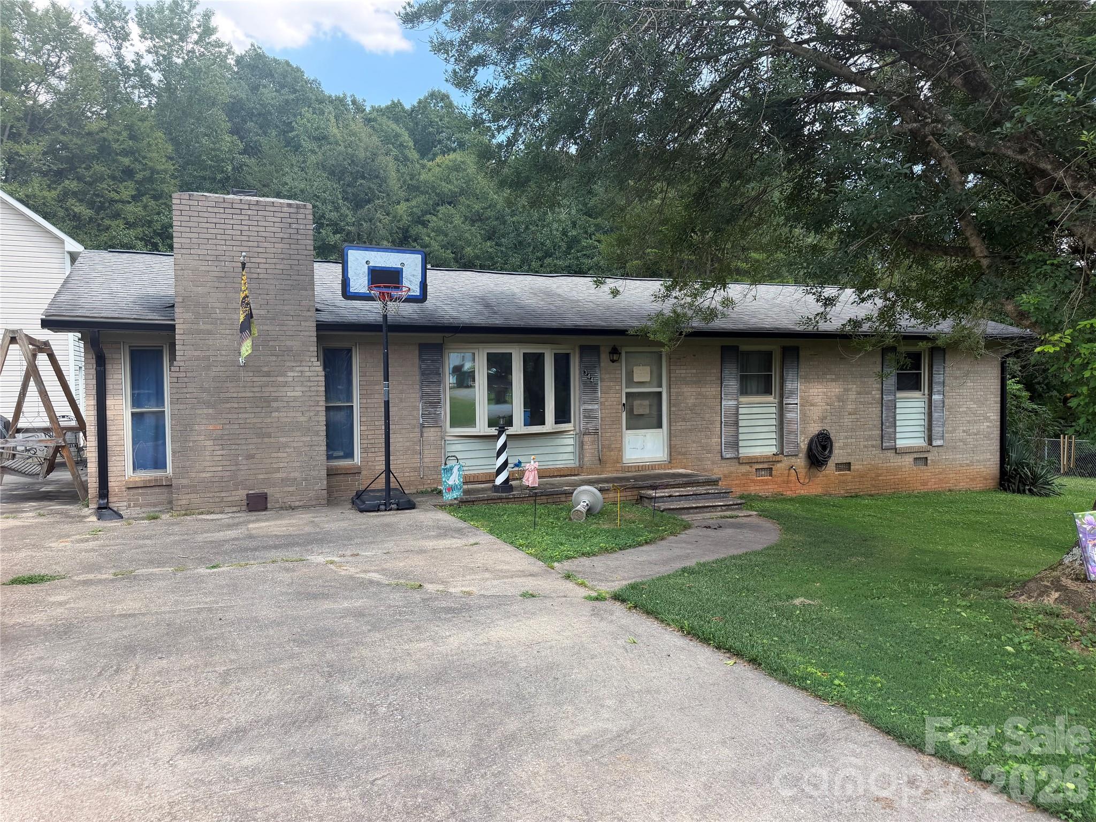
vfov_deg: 56.8
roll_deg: +0.6
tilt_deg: -4.1
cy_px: 411
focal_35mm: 24
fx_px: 760
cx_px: 548
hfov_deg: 71.6
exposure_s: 1/931
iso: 100
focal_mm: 6.76
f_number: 1.78
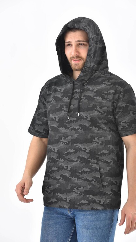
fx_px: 827
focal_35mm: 129
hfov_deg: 9.4
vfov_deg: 16.6
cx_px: 76
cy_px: 121
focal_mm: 122
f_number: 7.1
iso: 100
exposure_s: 1/160
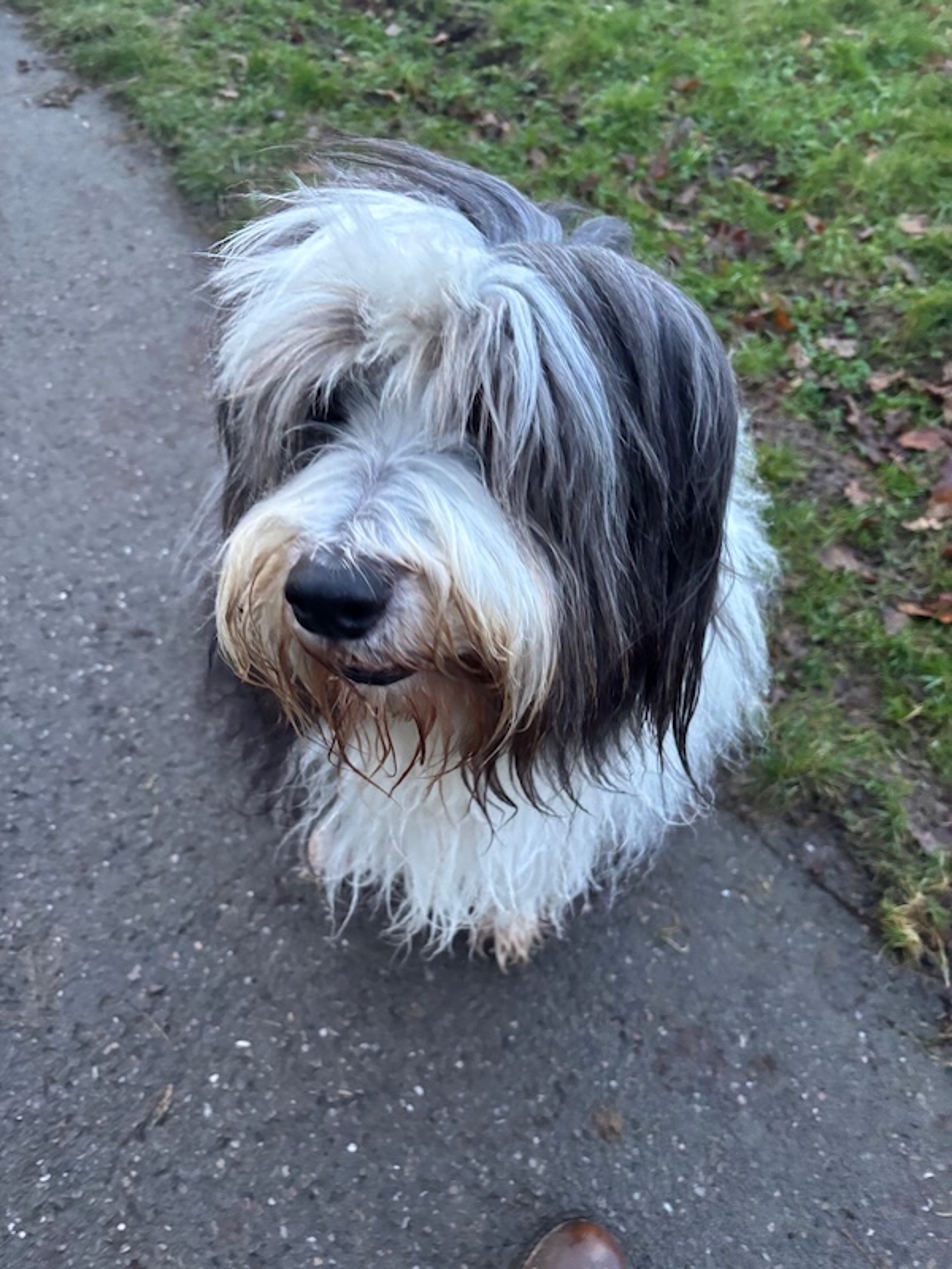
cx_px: 476
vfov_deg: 67.3
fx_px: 953
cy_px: 634
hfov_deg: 53.1
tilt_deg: -49.3
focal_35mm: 26
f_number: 1.6
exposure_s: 1/52
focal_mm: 5.96
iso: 500
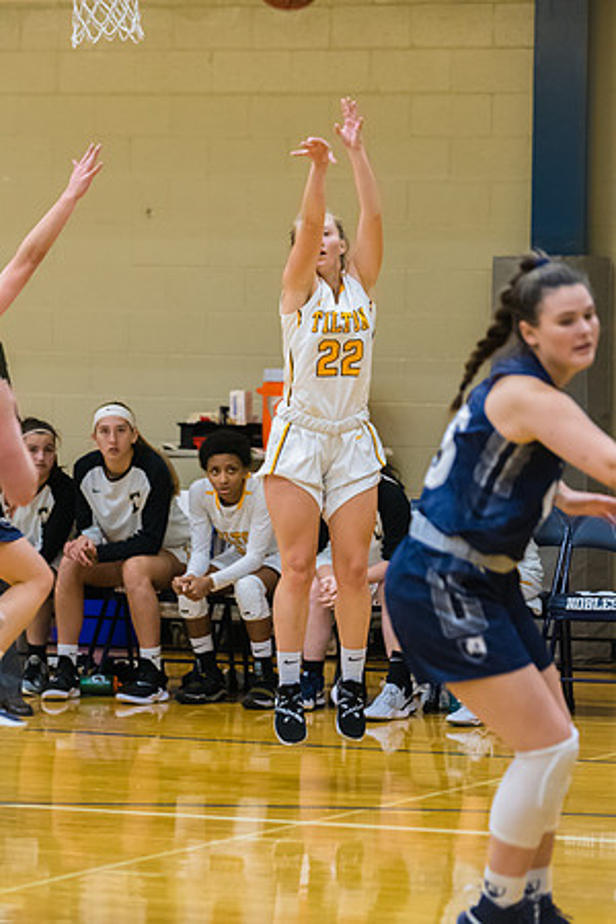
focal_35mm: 183
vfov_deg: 11.2
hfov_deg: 7.5
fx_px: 4697
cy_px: 462
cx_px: 308
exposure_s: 1/400
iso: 3200
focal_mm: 122
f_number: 2.8
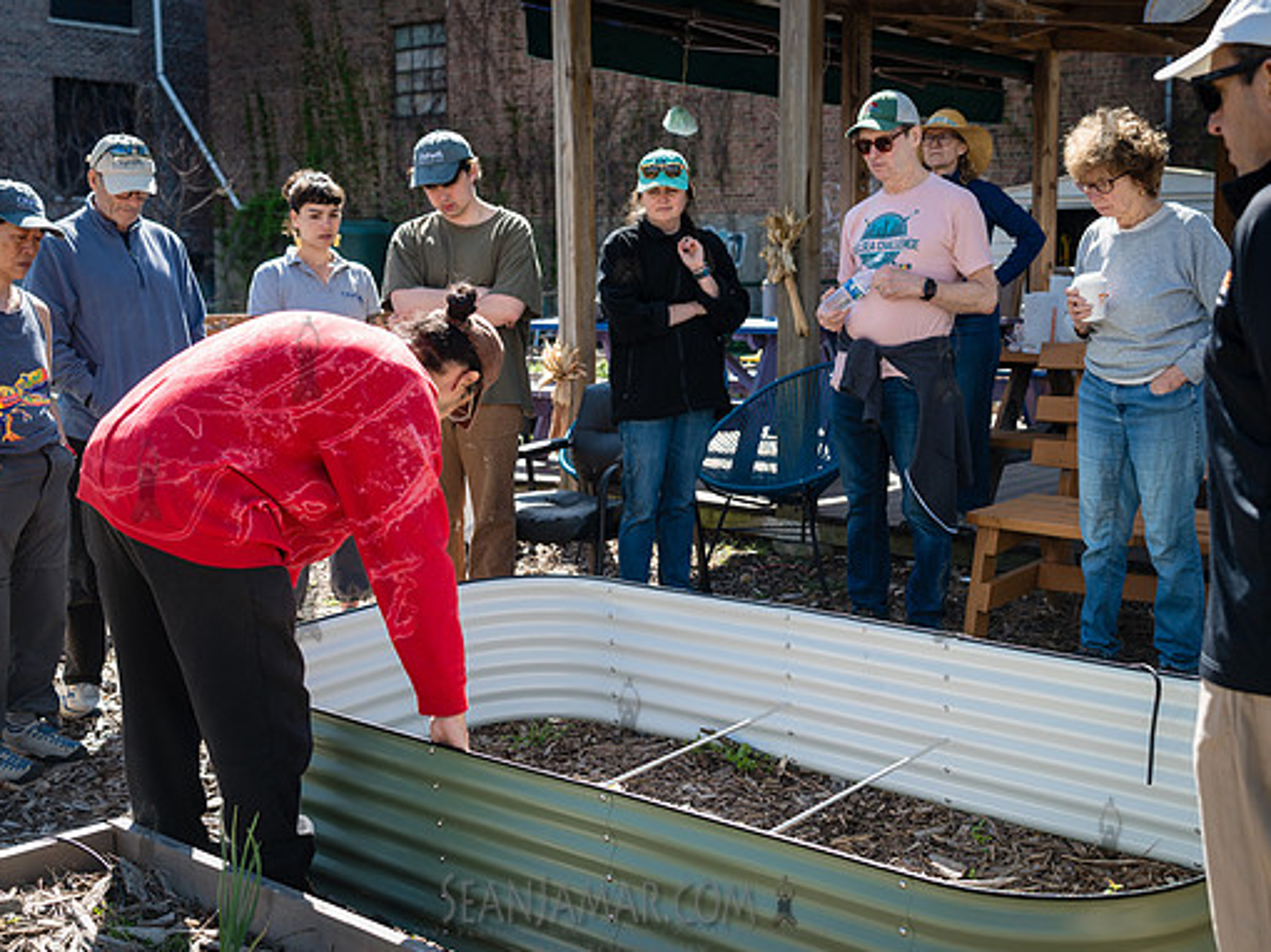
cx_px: 626
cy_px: 478
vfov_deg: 35.1
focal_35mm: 41
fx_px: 1505
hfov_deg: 45.8
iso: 100
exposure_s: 1/320
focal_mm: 35
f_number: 3.5
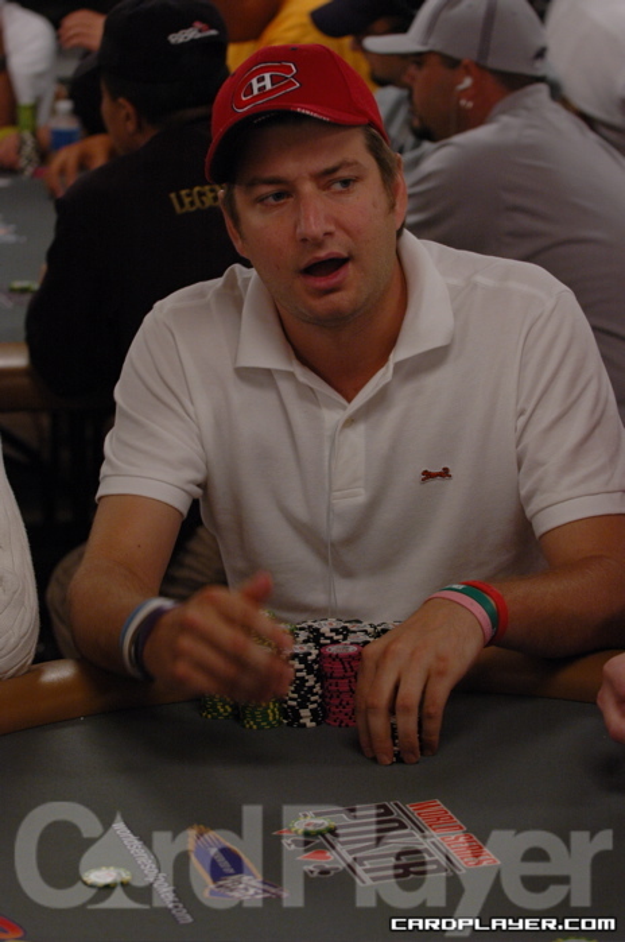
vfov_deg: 17.5
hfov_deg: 11.7
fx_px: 3056
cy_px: 471
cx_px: 312
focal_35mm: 117
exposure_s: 1/80
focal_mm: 78
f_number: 3.5
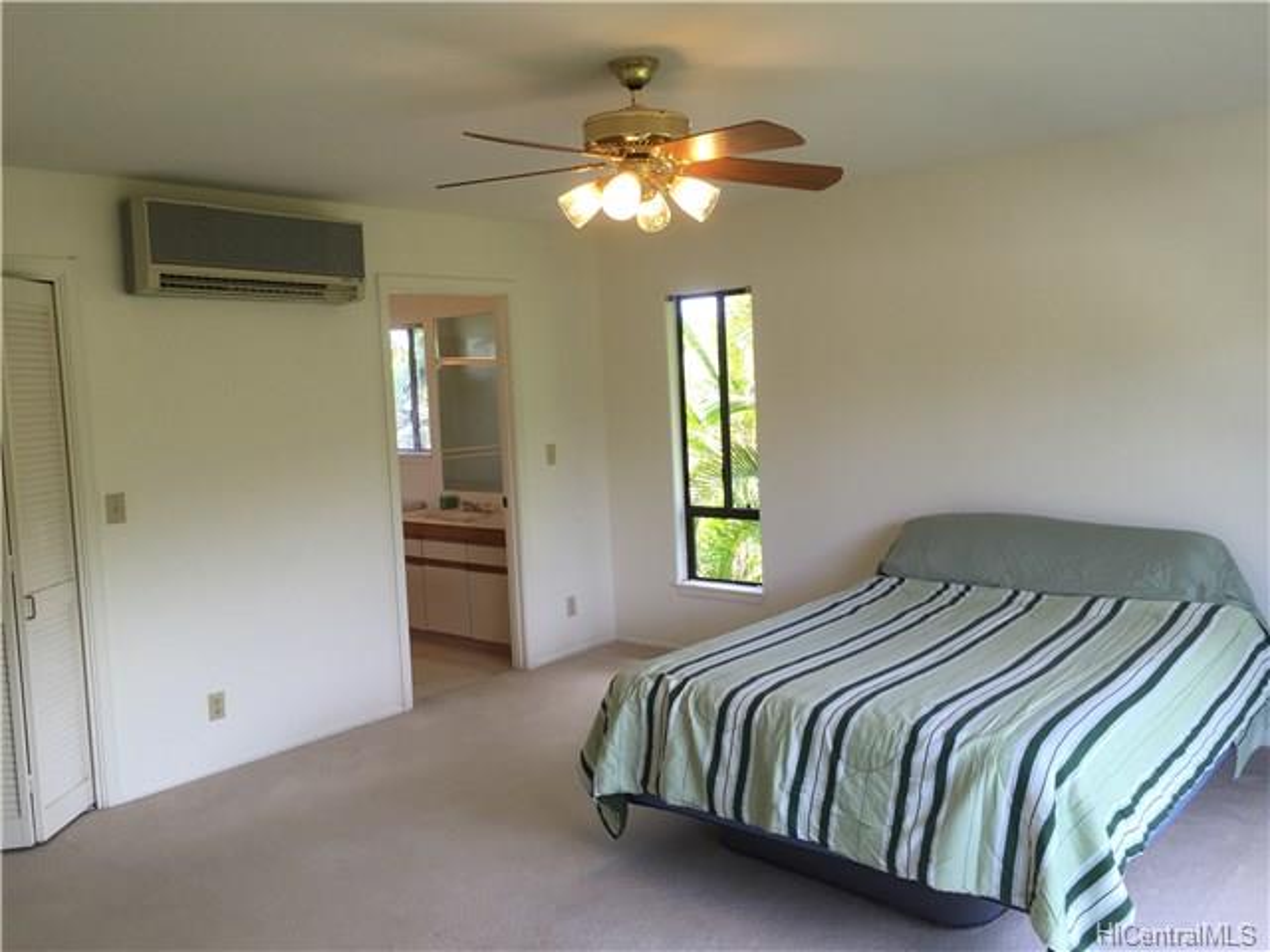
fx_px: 1064
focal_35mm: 29
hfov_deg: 61.7
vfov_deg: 48.2
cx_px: 635
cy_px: 476
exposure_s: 1/120
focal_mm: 4.15
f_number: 2.2
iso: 50
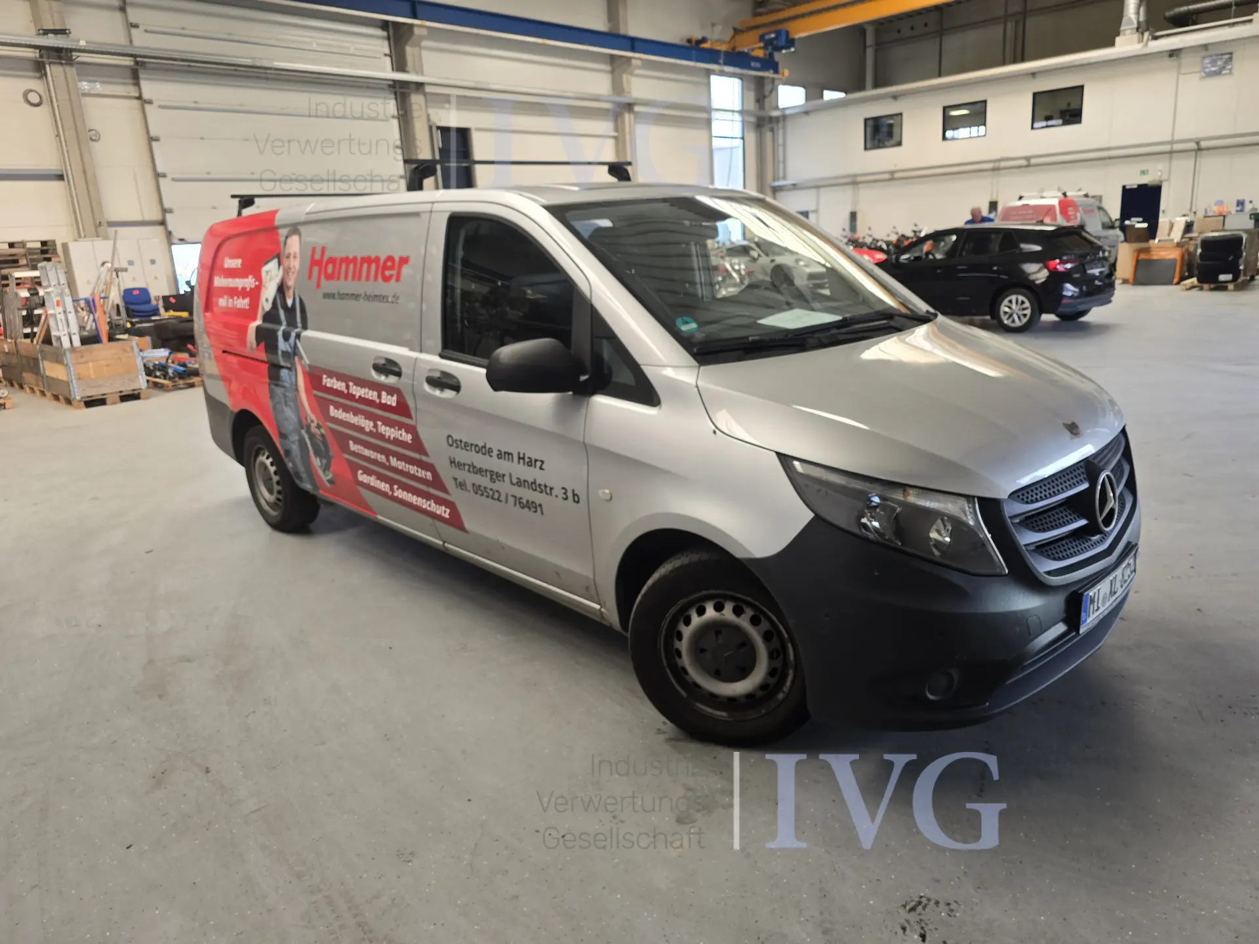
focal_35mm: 23
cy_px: 472
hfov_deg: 73.9
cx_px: 630
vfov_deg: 58.9
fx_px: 837
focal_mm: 6.3
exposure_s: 1/180
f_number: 1.7
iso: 80
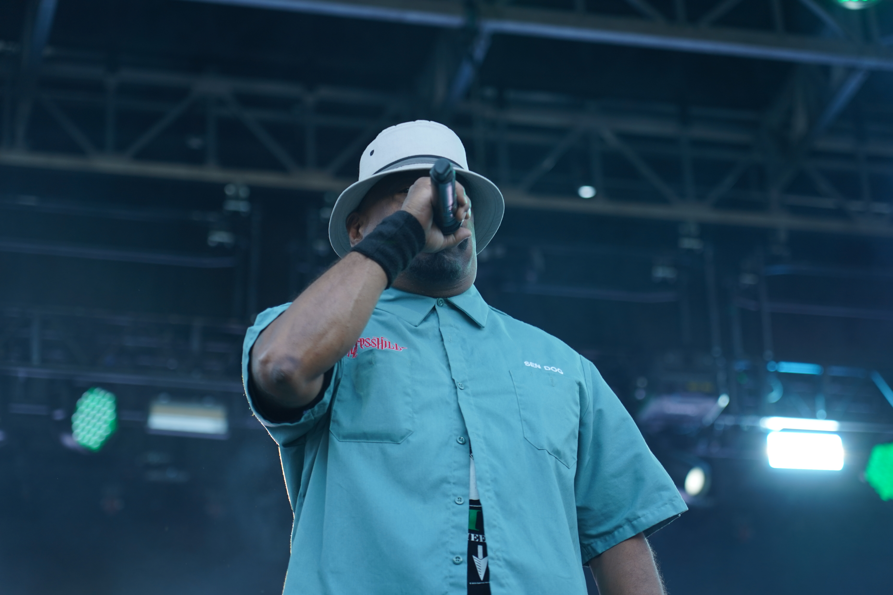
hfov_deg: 19.5
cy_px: 298
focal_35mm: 105
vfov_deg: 13.0
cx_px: 446
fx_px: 2604
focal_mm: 105
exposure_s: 1/125
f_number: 4
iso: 250
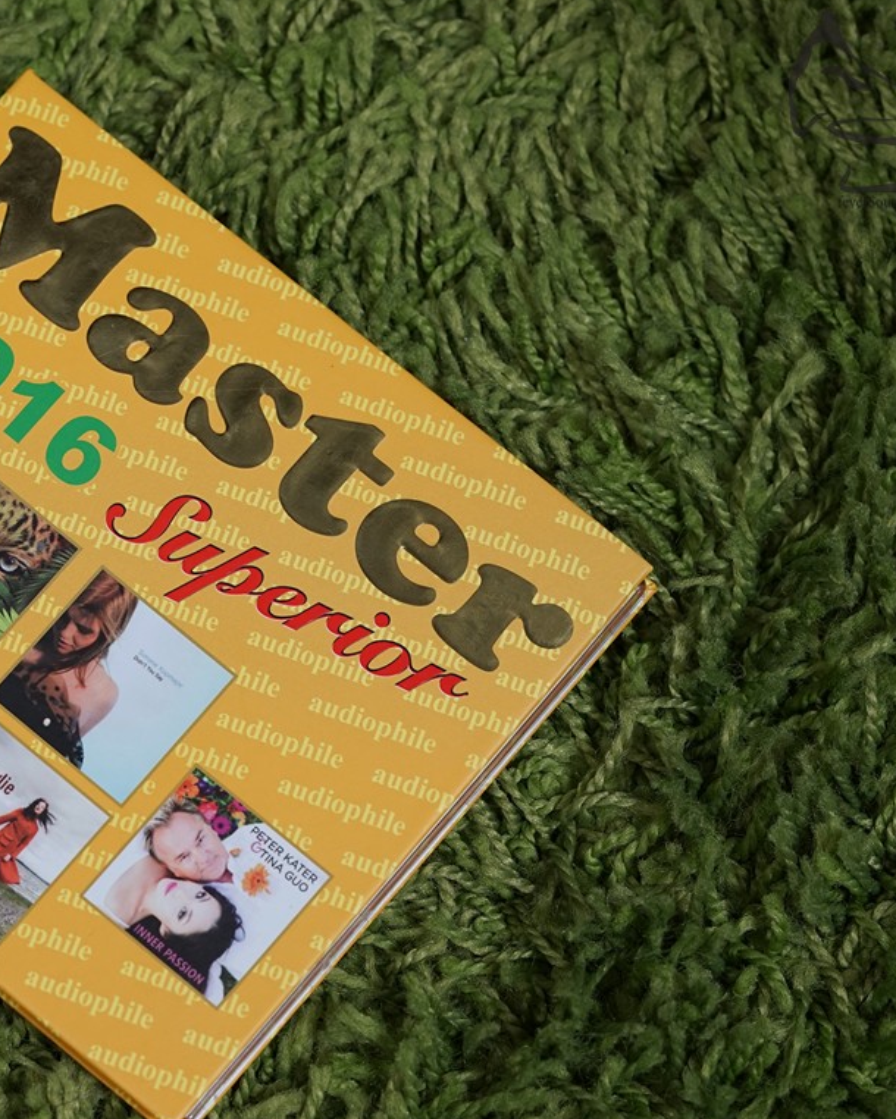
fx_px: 4407
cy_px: 571
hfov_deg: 11.5
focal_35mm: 133
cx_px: 100
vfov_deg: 14.5
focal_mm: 90
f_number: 5.6
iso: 800
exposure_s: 1/60
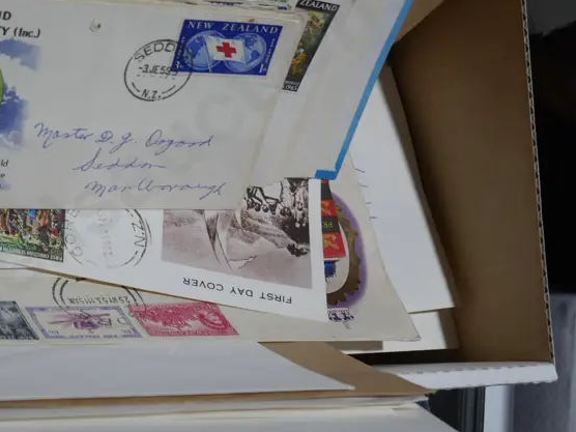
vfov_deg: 18.2
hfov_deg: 24.0
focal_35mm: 81
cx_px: 183
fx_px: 1348
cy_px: 143
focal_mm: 22
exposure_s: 1/125
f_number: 5
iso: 200
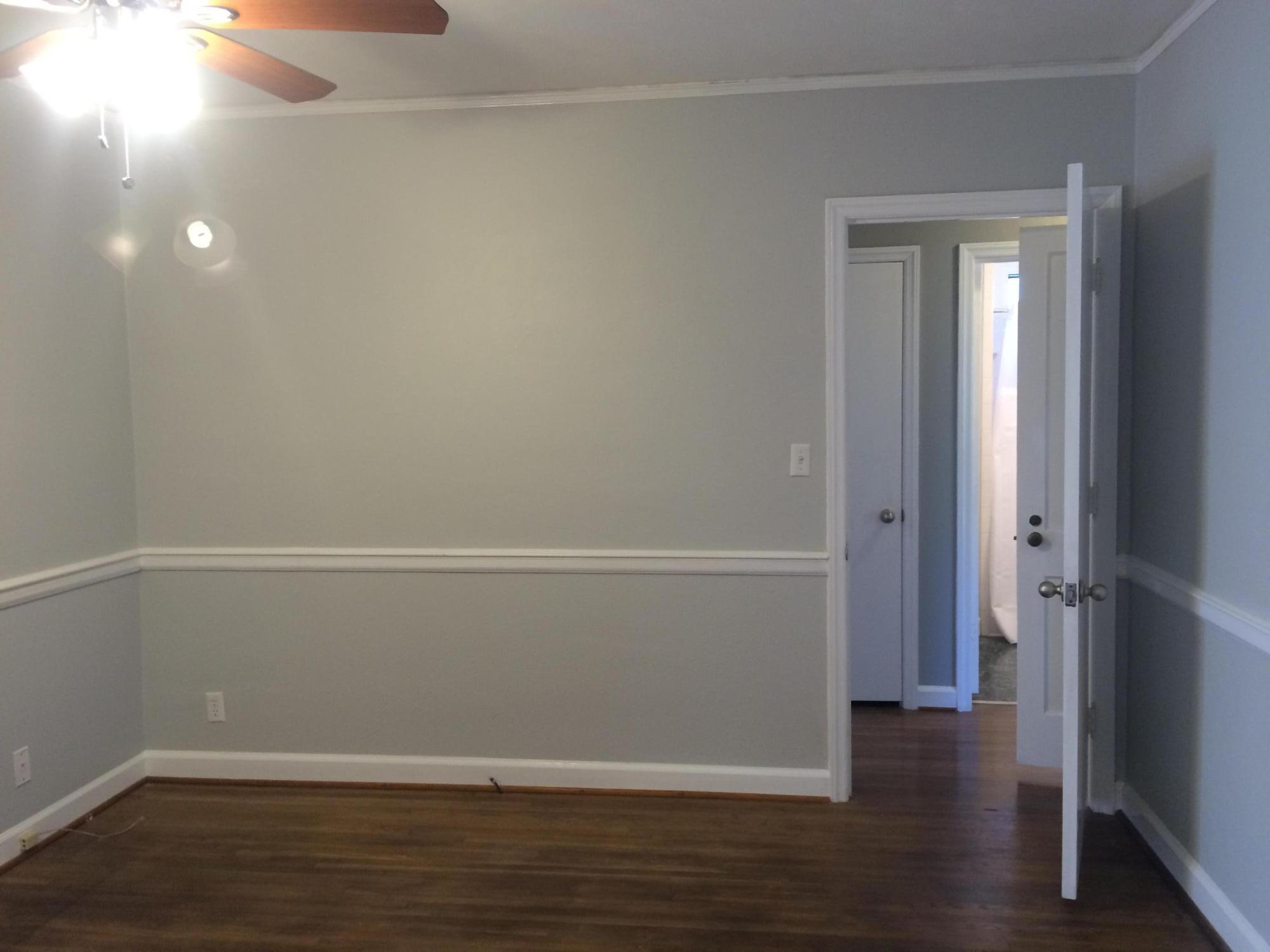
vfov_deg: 48.2
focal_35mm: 29
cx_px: 635
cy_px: 476
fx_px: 1064
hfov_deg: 61.7
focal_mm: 4.15
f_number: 2.2
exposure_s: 1/30
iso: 125
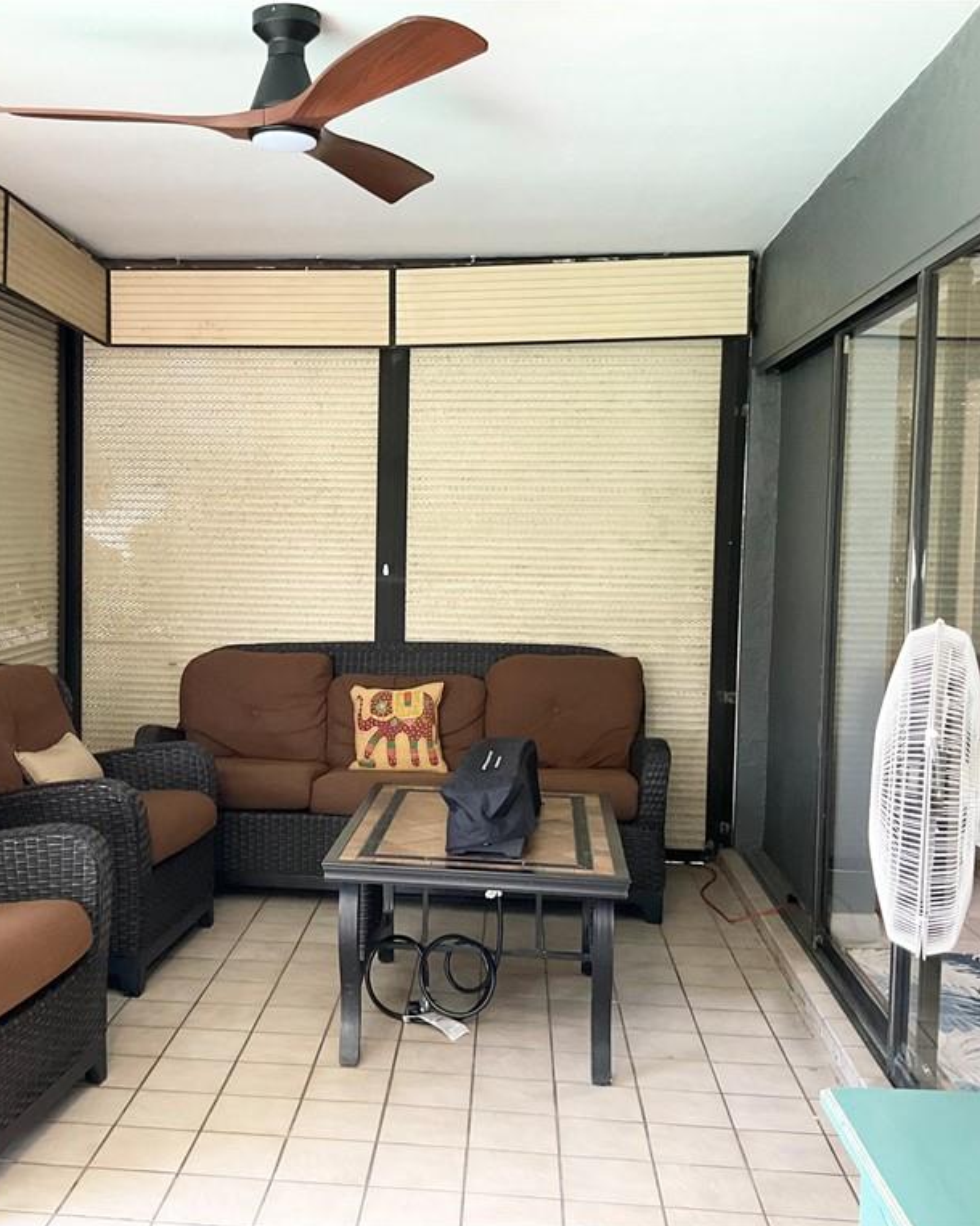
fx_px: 1378
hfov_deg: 38.8
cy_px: 614
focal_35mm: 38
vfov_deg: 47.9
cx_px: 342
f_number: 1.8
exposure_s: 1/60
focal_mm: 3
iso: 100
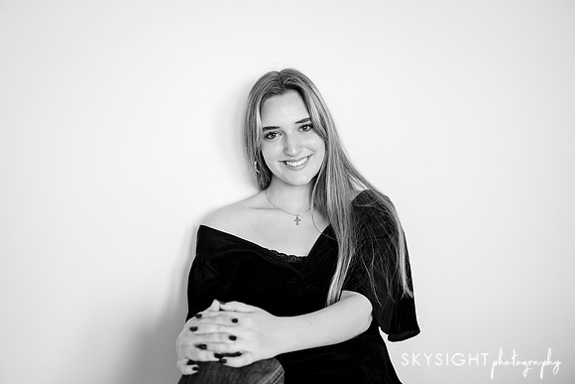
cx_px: 288
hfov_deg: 42.5
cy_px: 192
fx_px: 740
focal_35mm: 46
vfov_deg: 29.1
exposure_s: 1/200
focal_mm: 45
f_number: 2.8
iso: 1600
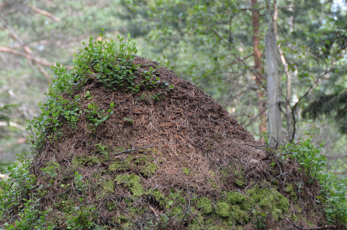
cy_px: 114
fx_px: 2626
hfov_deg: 7.6
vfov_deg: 5.0
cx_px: 127
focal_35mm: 273
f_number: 5.6
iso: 360
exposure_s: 1/125
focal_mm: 112
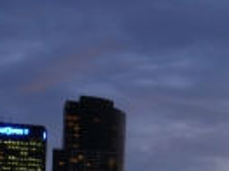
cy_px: 218
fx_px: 707
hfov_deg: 17.1
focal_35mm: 107
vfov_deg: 13.4
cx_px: 311
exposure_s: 2.5
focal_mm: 7.4
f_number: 11
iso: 100
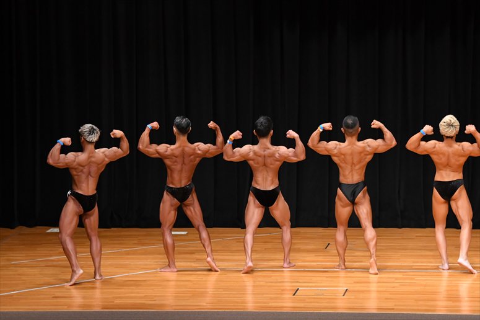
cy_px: 160
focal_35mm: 157
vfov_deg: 8.7
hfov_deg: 13.1
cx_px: 240
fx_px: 2092
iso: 4000
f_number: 5.6
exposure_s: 1/400
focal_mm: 105
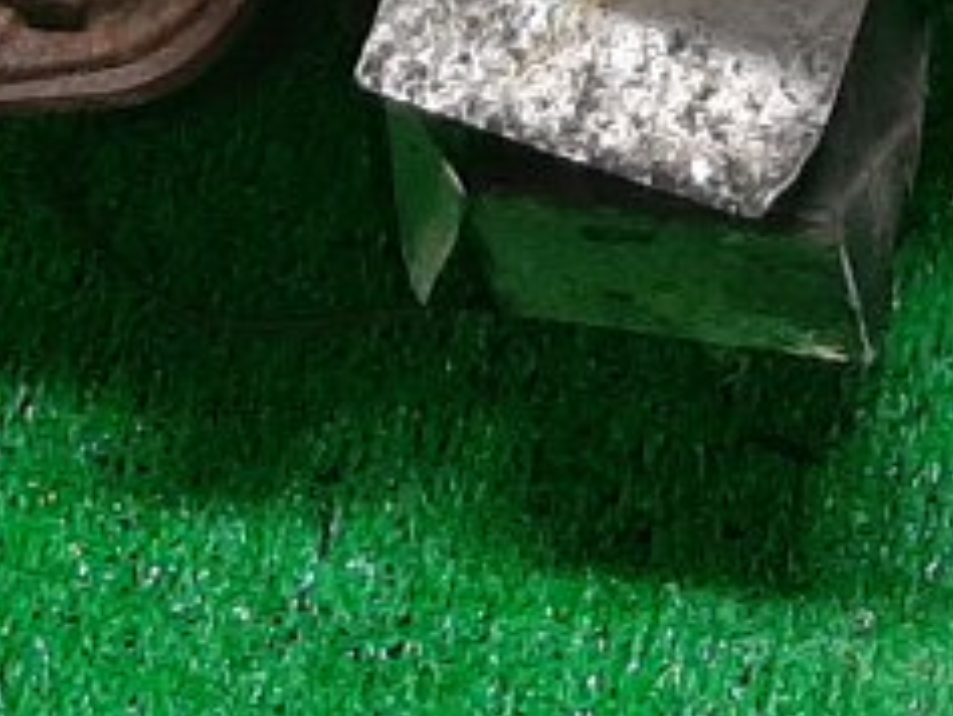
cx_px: 909
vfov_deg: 8.2
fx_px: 4352
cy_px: -1352
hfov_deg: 12.4
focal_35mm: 158
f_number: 1.7
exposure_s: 1/50
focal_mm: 3.93
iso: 168
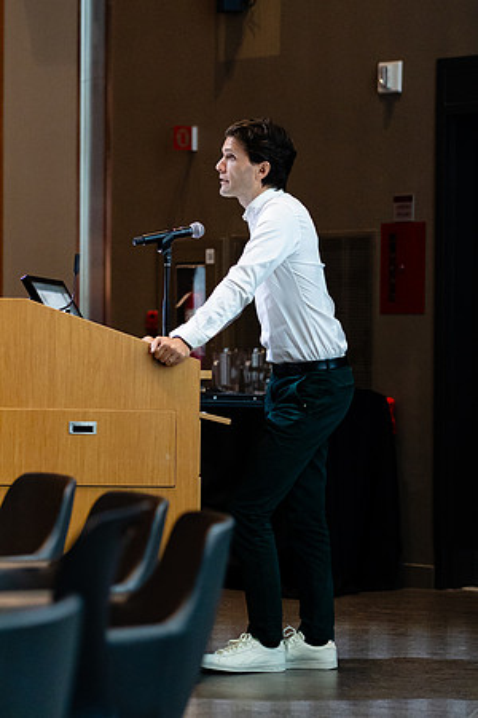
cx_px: 239
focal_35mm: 127
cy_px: 359
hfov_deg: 10.8
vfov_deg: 16.1
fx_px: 2529
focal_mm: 85
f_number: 2.8
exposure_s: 1/200
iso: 4000
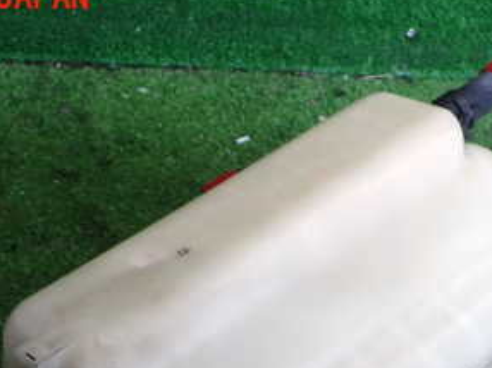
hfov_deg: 30.7
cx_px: 292
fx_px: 895
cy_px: 363
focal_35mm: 63
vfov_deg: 22.4
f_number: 2.3
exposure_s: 1/50
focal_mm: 5.4
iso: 200
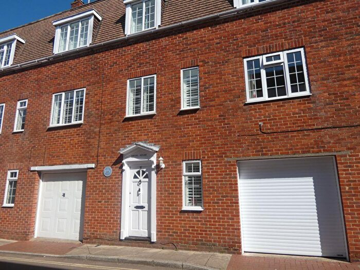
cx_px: 180
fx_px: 239
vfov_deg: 58.9
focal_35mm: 23
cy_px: 135
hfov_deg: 73.9
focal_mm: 4.1
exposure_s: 1/800
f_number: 4
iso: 80
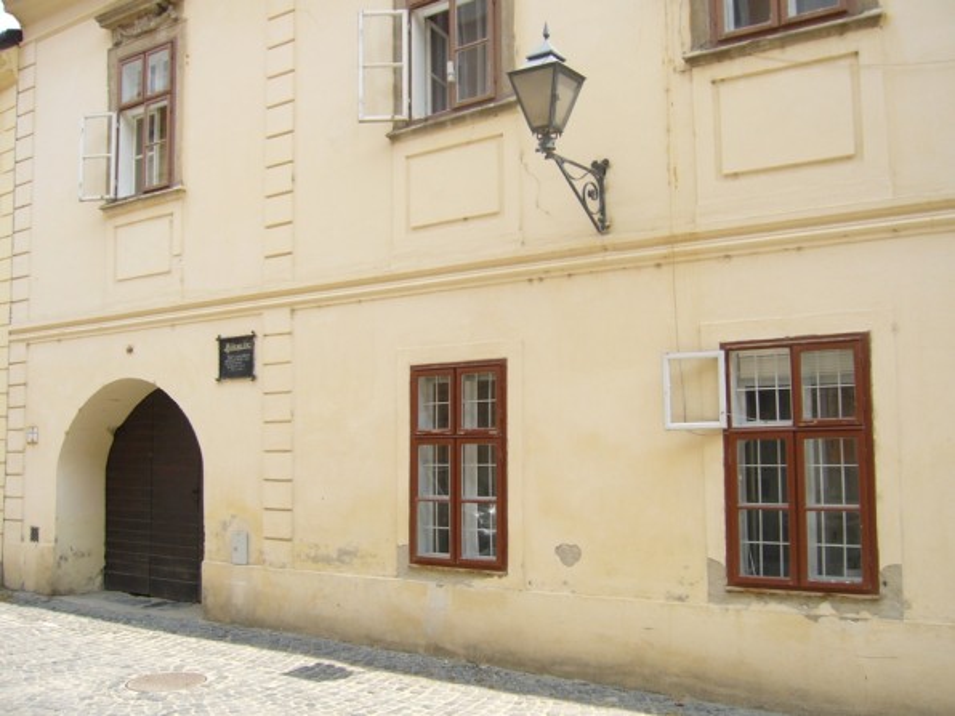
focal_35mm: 35
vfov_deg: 40.7
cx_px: 478
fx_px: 966
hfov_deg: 52.6
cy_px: 358
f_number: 5.6
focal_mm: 5.8
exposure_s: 1/250
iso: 100
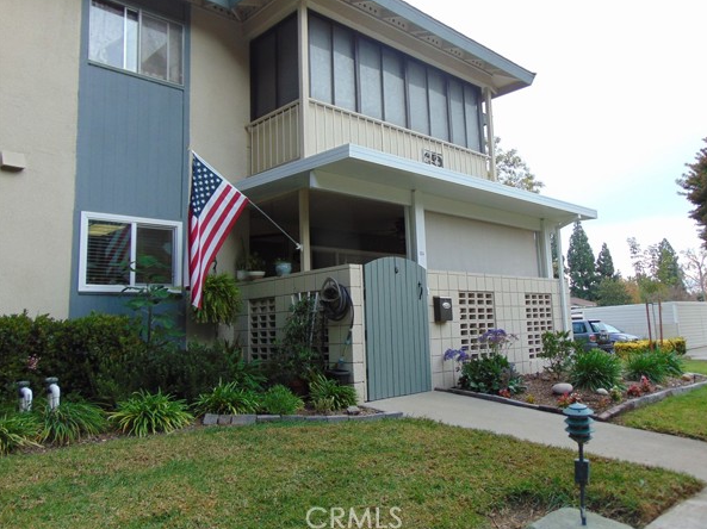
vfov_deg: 51.3
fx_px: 551
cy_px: 249
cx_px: 377
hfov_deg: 65.3
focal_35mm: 27
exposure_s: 1/200
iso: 80
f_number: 3
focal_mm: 4.5
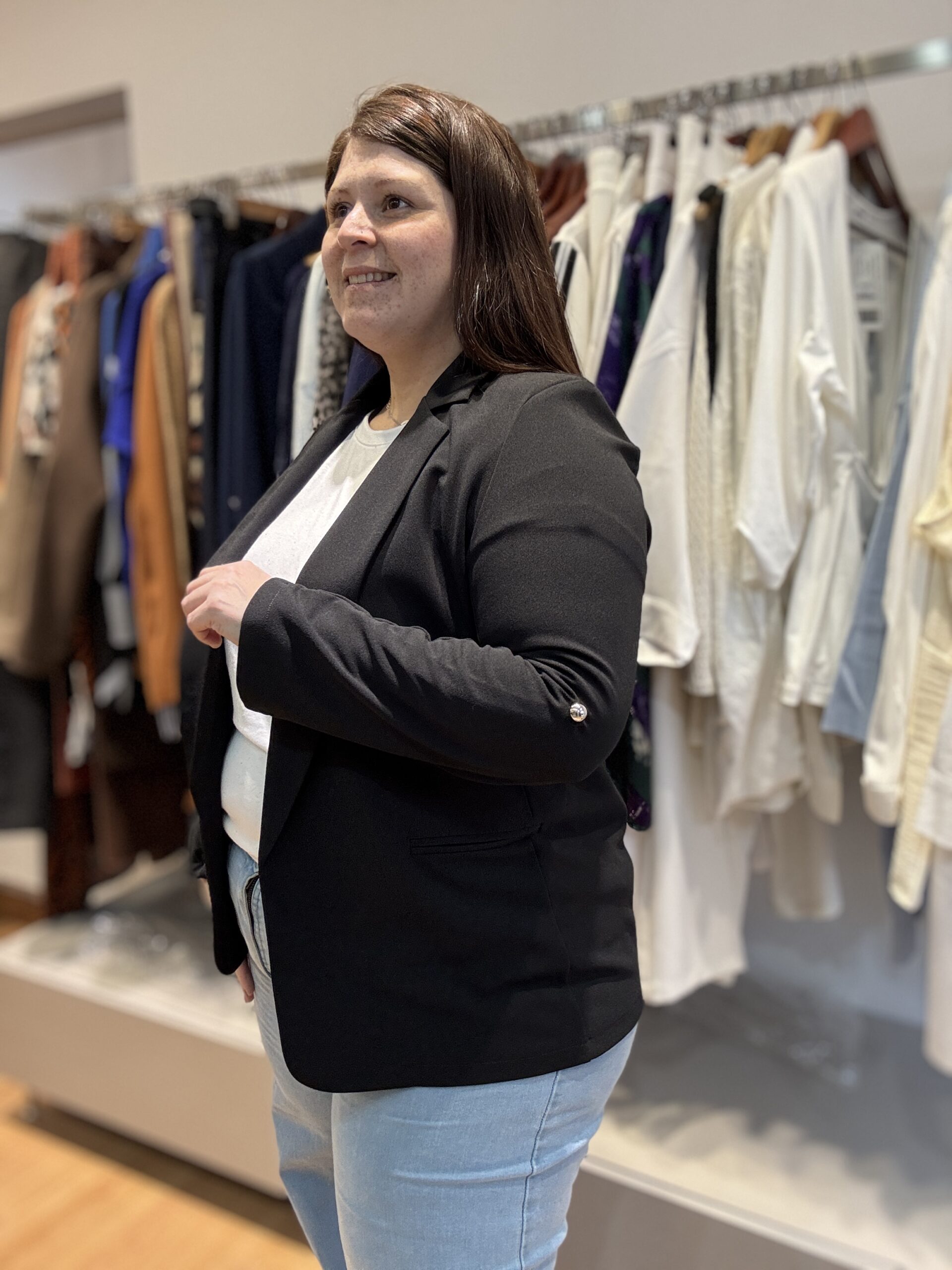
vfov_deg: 60.0
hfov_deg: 46.8
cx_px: 476
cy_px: 635
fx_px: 1100
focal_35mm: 30
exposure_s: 1/50
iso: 100
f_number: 1.9
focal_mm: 2.69
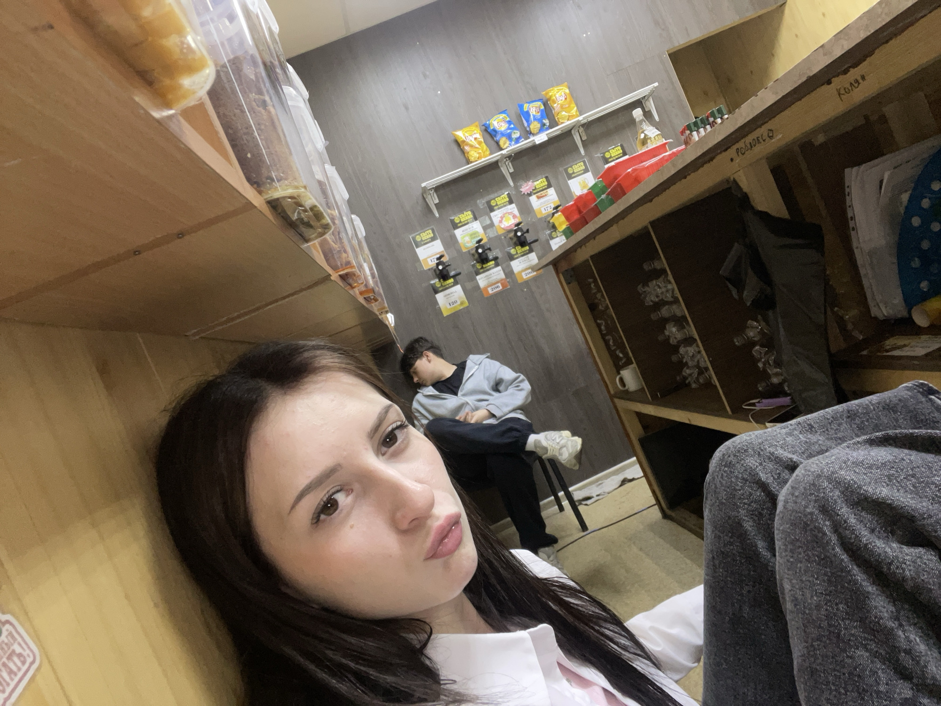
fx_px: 625
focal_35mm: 23
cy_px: 353
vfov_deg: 58.9
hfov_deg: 73.9
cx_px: 470
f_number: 2.2
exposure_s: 1/33
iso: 125
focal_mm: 2.71
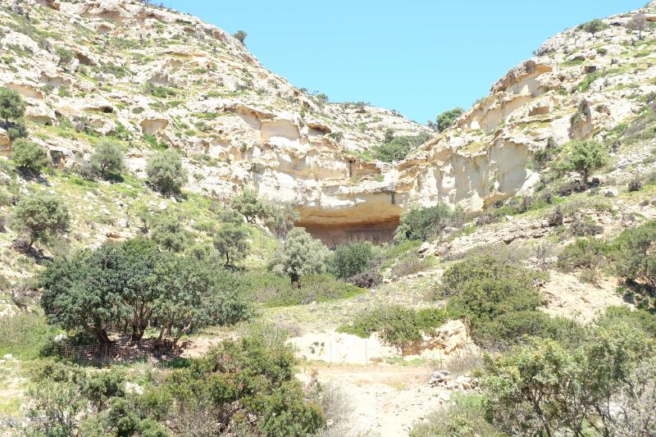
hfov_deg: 41.9
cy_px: 218
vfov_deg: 28.6
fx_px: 856
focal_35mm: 47
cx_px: 328
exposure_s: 1/125
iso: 200
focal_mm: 31
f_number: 7.1
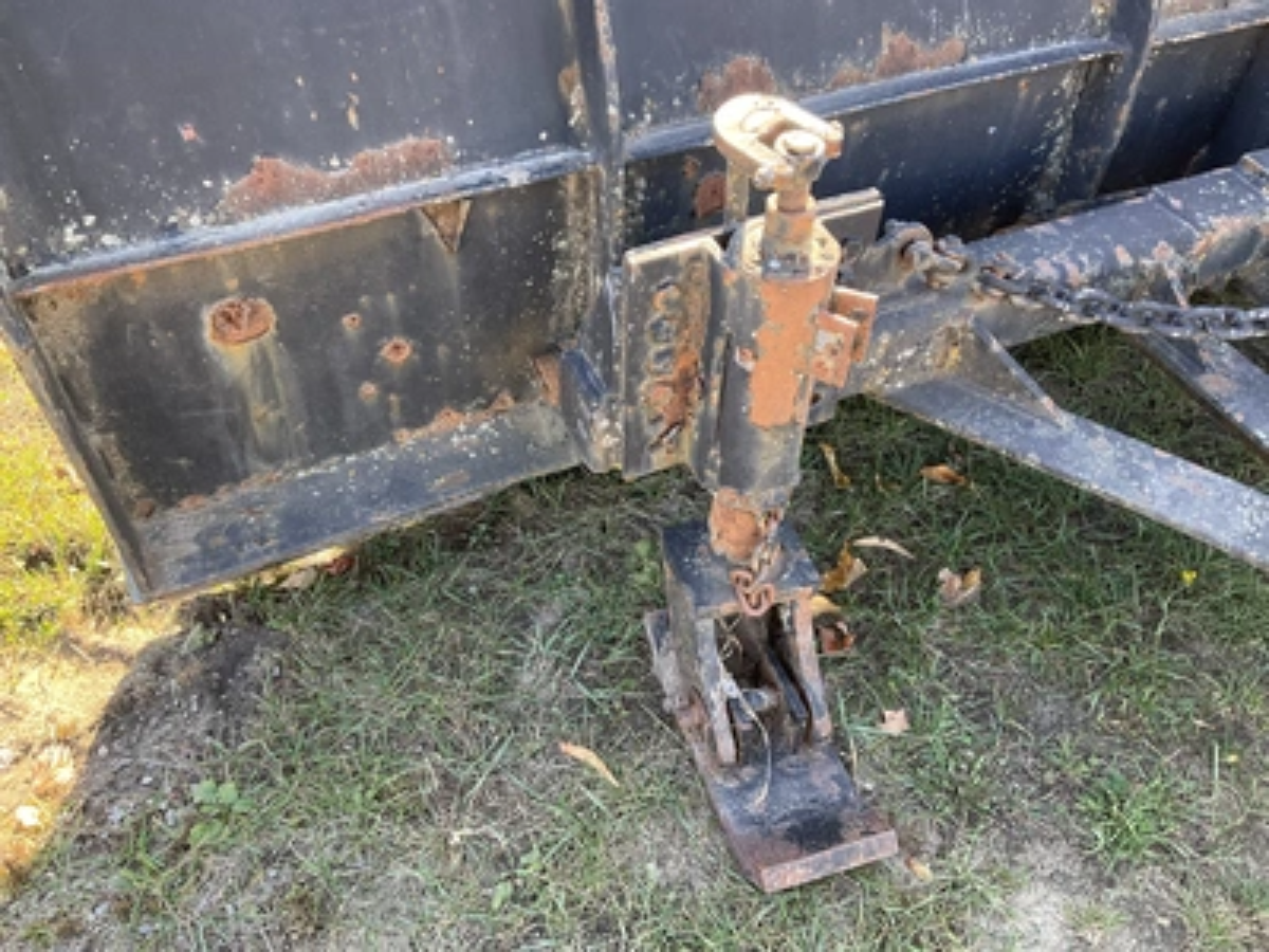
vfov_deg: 48.2
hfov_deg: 61.7
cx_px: 634
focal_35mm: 29
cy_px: 476
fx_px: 1063
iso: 64
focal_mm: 3
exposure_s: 1/122
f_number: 1.8
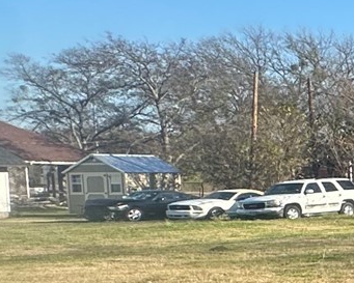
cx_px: 958
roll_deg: +0.0
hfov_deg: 13.0
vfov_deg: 18.5
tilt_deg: -3.8
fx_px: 859
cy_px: 239
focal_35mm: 82
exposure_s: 1/868
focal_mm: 2.22
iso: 40
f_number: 2.2
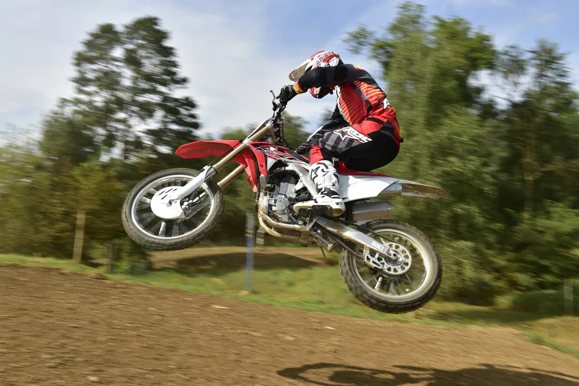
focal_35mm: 36
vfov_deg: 36.9
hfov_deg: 53.1
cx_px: 290
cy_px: 193
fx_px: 579
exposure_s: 1/250
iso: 100
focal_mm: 36
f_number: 7.1
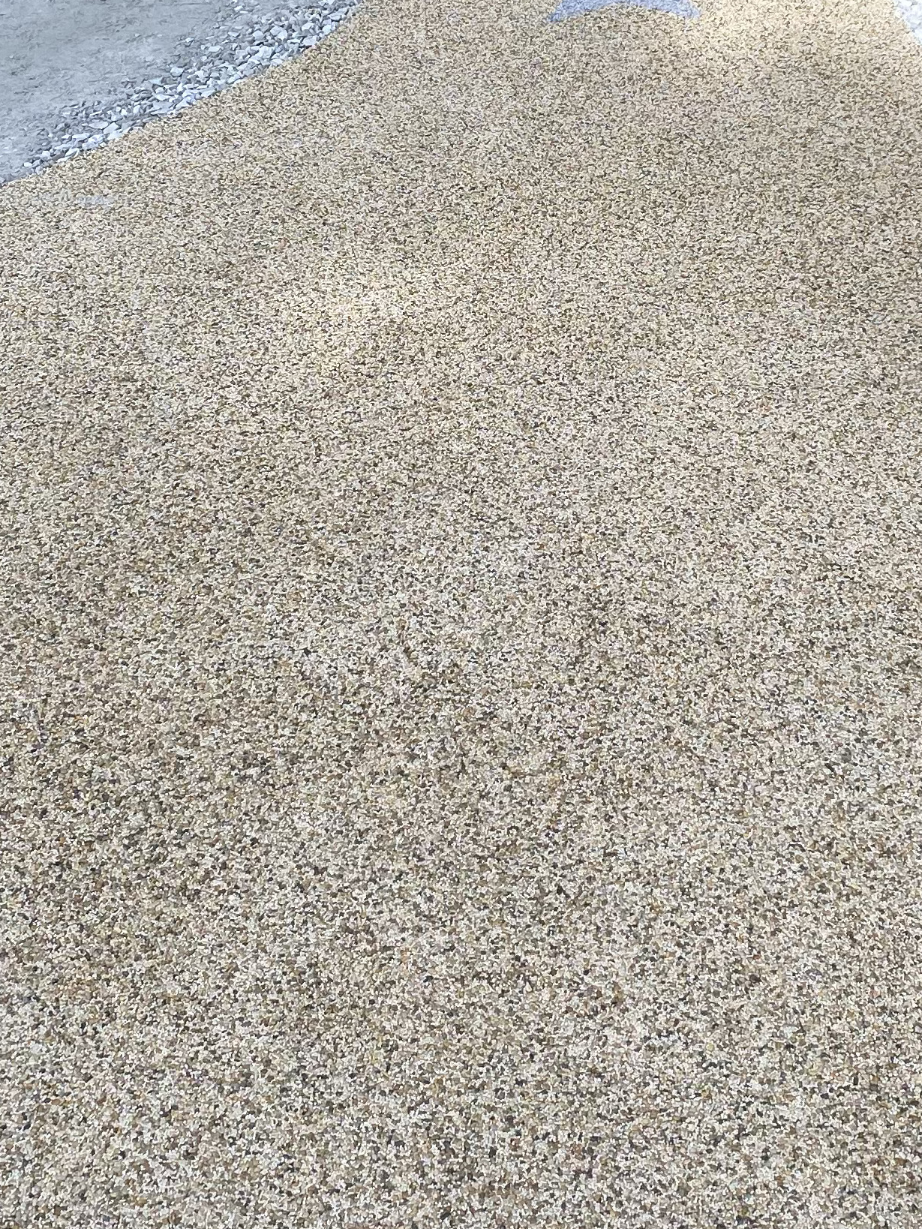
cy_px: 291
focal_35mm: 64
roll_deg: +1.1
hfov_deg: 22.9
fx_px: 2272
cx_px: 578
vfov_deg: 29.7
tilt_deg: -29.7
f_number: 1.8
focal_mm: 4.25
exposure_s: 1/326
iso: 32
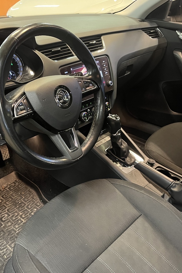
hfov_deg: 35.7
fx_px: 280
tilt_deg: -28.9
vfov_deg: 51.9
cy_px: 134
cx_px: 67
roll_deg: -1.0
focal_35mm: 37
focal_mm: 5.1
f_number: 1.6
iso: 500
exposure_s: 1/25
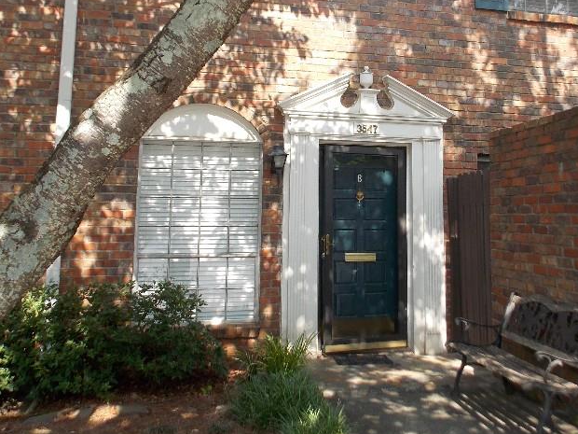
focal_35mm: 38
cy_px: 146
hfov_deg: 48.7
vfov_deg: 37.3
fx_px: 635
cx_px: 342
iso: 80
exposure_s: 1/160
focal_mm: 4
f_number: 3.1
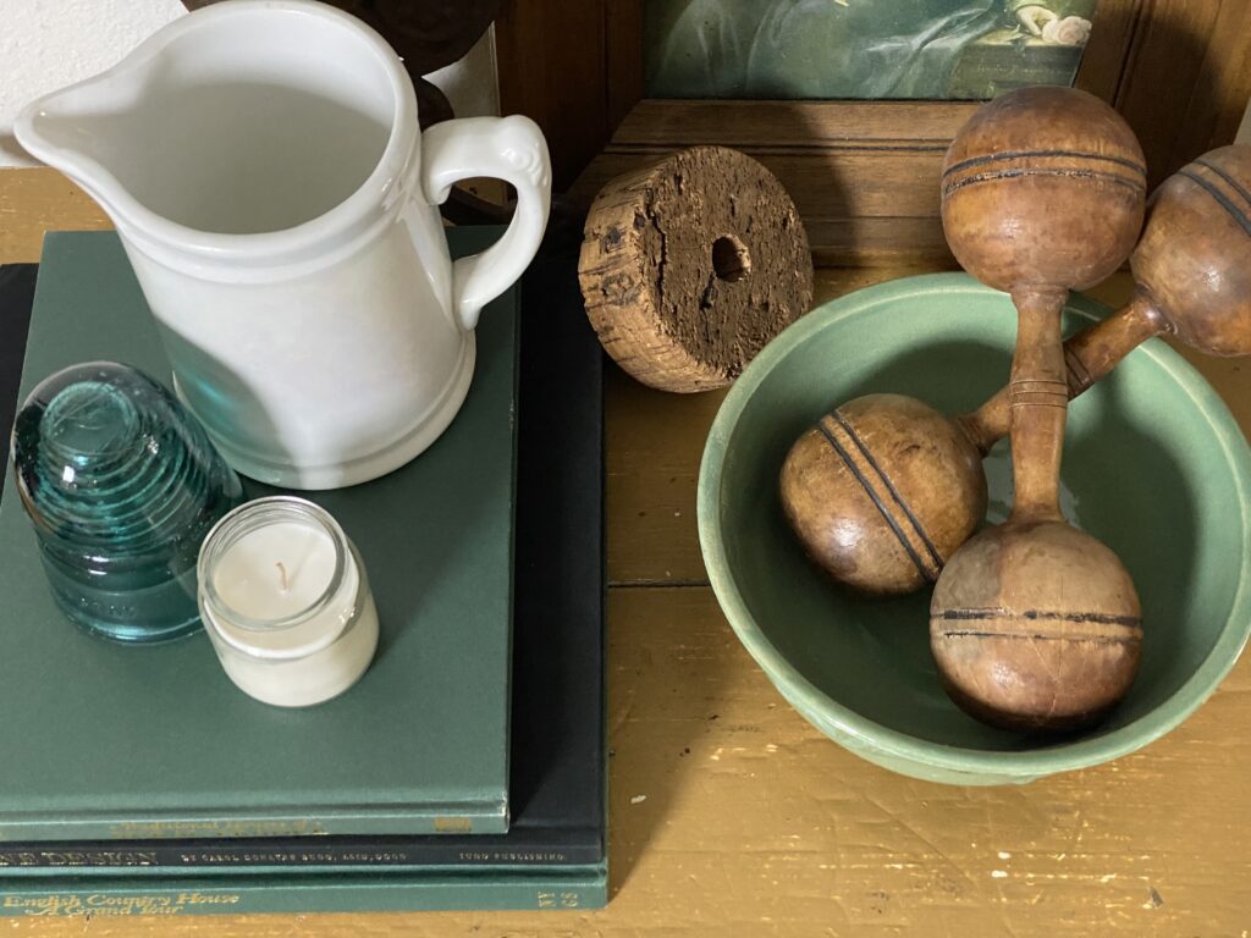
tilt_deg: -62.6
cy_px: 469
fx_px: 1879
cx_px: 626
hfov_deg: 36.8
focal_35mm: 52
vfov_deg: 28.0
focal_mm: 6
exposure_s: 1/40
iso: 640
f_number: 2
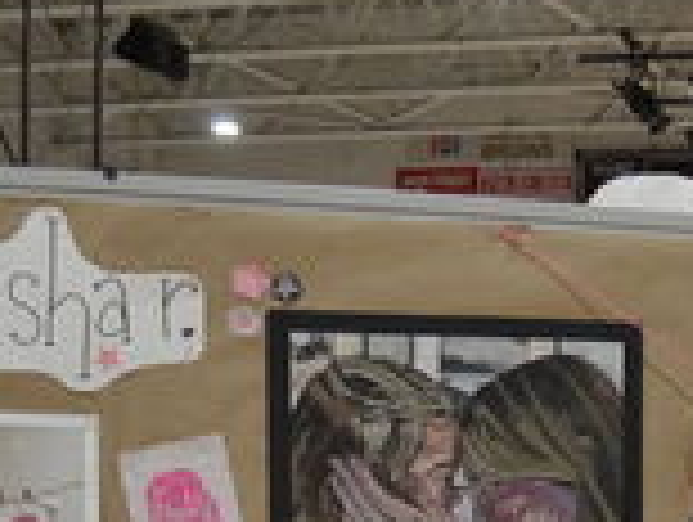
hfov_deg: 16.5
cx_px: 803
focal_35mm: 115
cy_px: 855
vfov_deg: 12.1
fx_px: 2306
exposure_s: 1/60
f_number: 4
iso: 400
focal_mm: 20
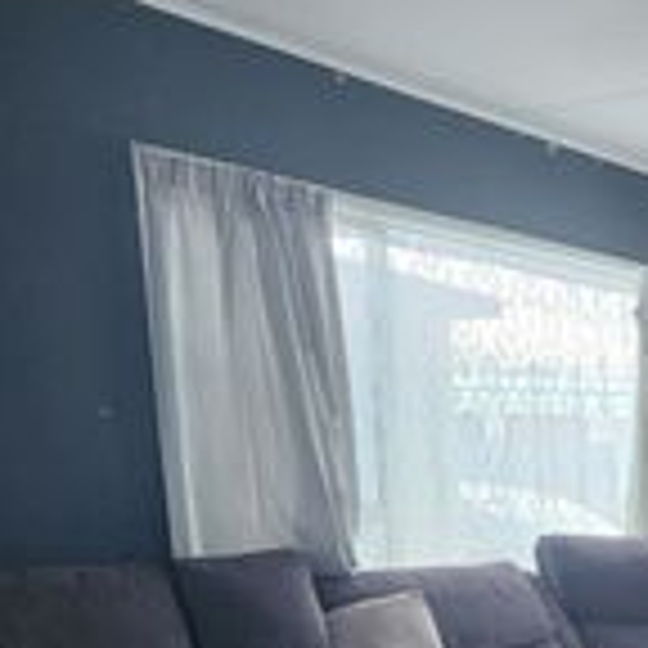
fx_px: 1017
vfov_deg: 30.6
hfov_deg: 28.9
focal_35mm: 48
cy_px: 756
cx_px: 837
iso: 400
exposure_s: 1/60
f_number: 2.2
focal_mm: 2.2
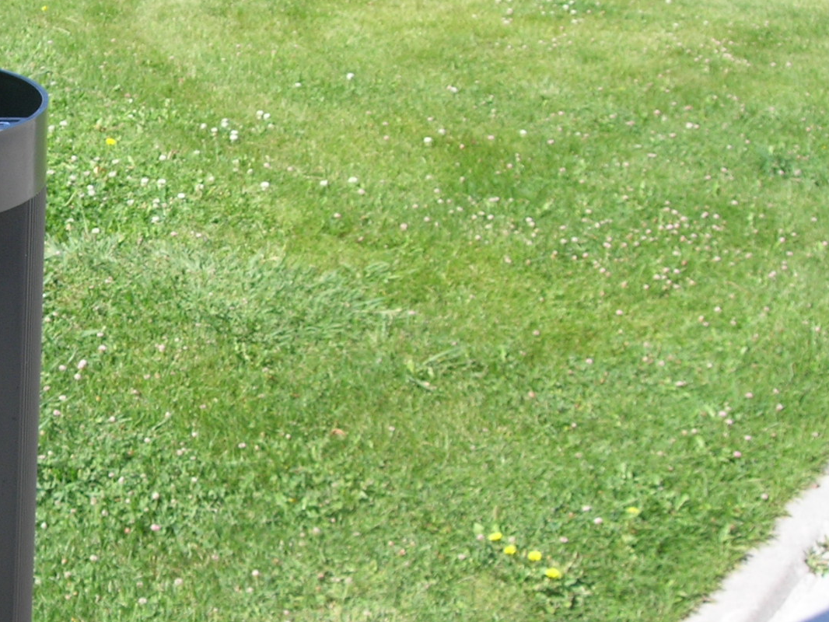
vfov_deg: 20.2
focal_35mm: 73
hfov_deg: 26.2
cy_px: 272
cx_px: 171
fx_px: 1749
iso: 64
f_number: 4.8
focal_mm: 7.8
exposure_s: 1/239
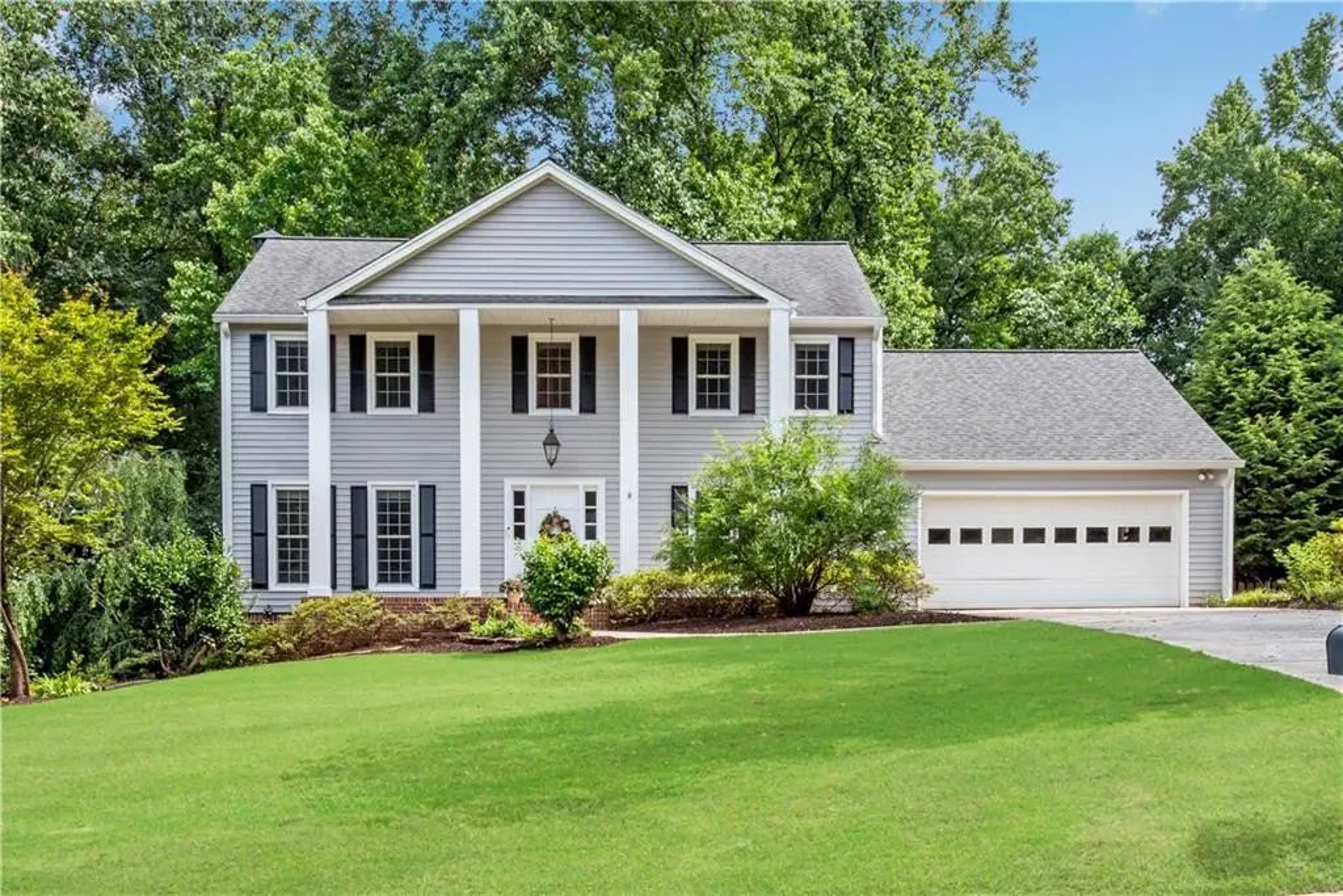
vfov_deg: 53.1
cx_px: 672
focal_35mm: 24
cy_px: 448
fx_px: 895
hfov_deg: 73.7
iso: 200
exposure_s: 1/80
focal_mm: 24
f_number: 16
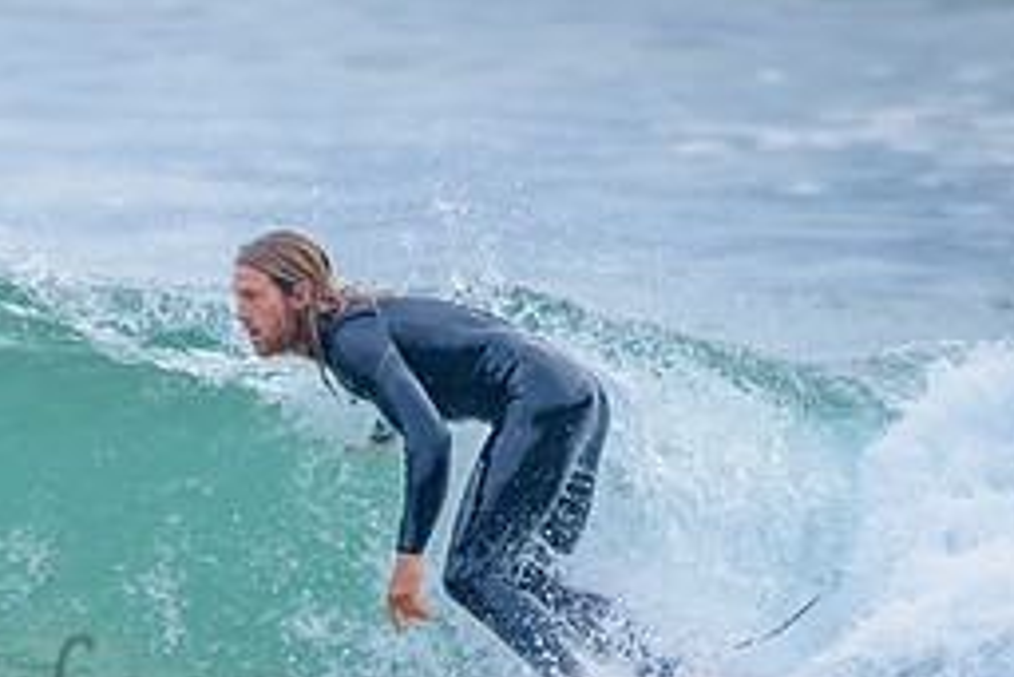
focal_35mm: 1386
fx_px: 39059
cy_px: 538
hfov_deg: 1.5
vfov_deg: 1.0
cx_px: 295
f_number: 5.6
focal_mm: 500
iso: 900
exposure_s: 1/2000
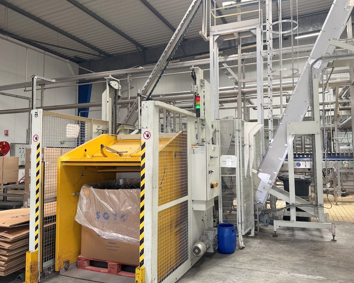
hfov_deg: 63.9
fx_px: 283
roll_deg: +0.8
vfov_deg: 53.1
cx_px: 199
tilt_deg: +4.1
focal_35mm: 27
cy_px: 133
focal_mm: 6.76
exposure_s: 1/50
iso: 125
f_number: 1.78
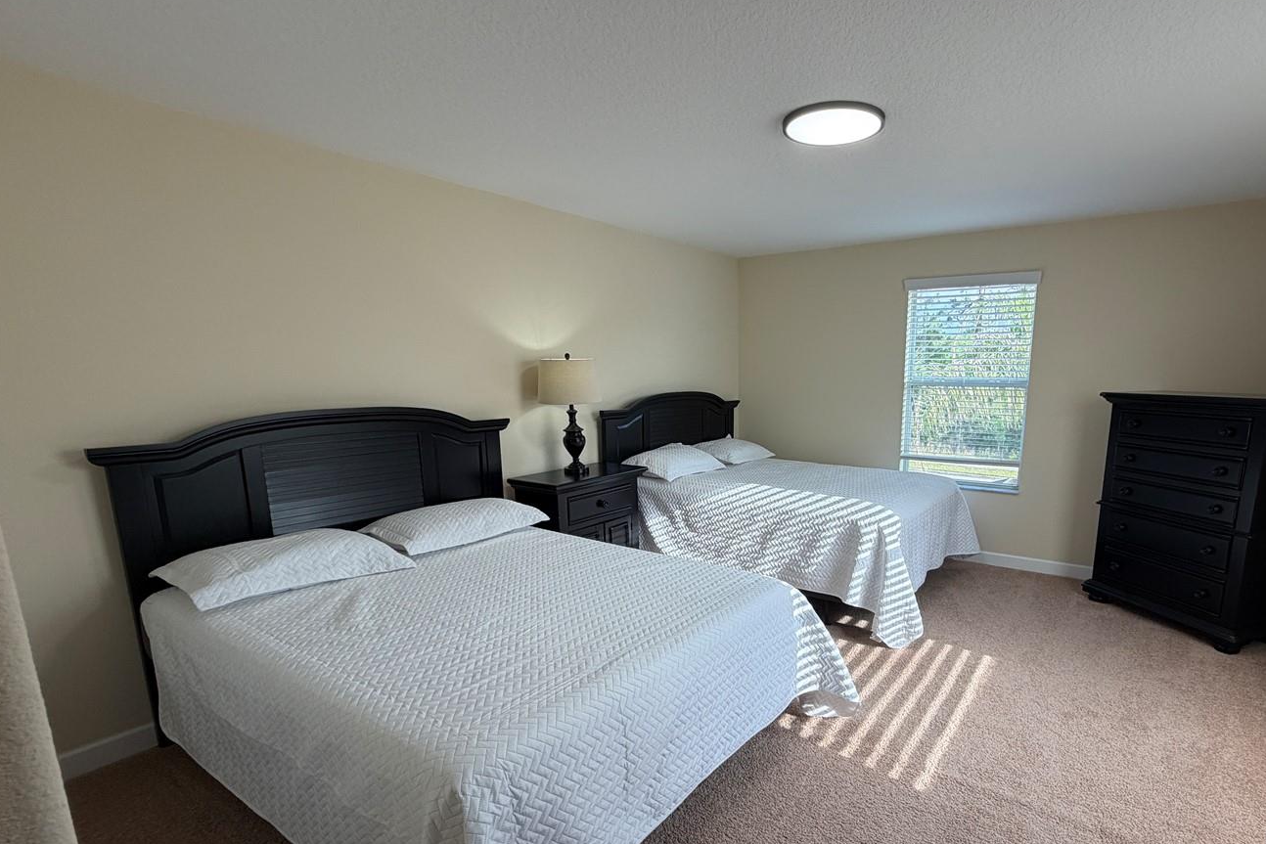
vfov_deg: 66.9
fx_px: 633
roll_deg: -0.3
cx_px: 745
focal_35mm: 18
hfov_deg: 89.1
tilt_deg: -11.4
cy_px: 495
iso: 50
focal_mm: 2.22
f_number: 2.2
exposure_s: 1/120
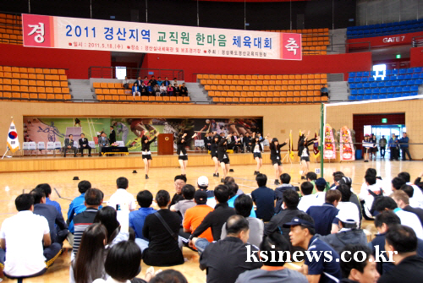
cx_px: 212
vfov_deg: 33.1
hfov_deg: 47.9
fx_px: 477
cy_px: 142
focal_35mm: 40
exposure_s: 1/50
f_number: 4
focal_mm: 27
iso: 400
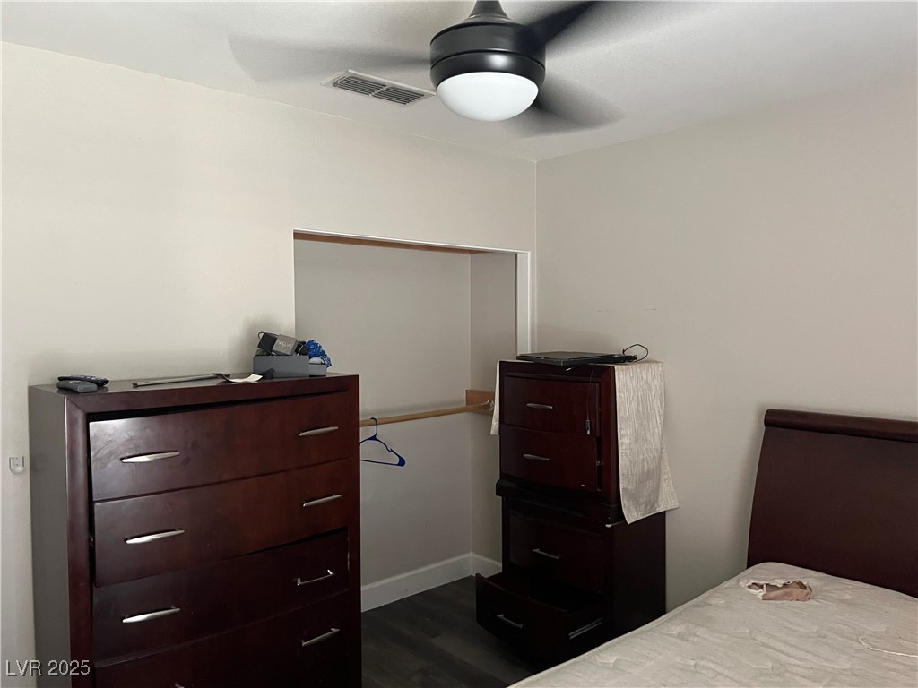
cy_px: 344
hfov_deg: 67.3
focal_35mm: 26
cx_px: 459
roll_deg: +1.3
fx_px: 690
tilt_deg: -1.7
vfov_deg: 53.1
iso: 500
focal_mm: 5.7
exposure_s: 1/45
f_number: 1.5
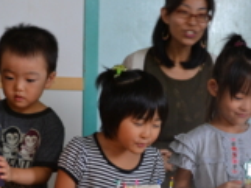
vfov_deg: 9.2
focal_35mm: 161
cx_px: 176
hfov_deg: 12.2
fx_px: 1170
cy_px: 139
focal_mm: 45
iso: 450
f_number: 5.3
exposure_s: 1/15
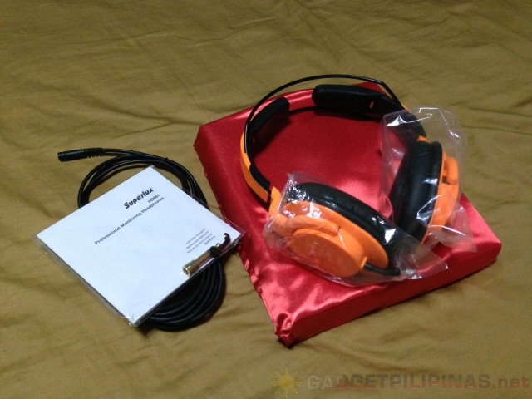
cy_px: 200
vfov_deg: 42.9
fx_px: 507
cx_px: 266
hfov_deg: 55.4
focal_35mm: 33
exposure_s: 1/15
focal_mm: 4.13
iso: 640
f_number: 2.4
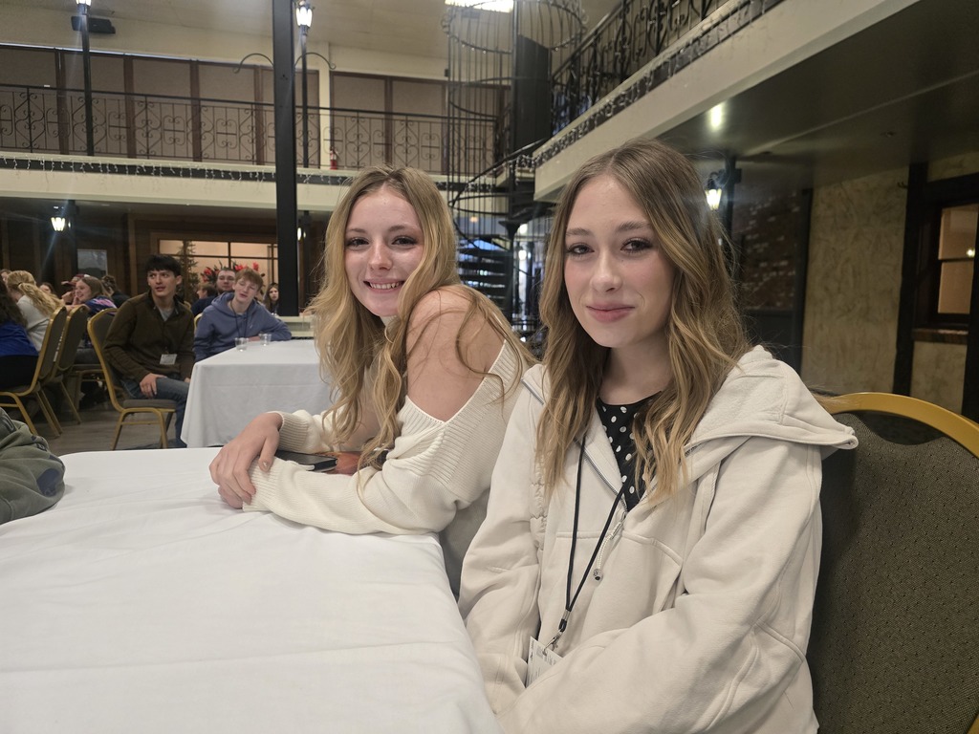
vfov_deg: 58.9
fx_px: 650
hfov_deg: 73.9
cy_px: 367
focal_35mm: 23
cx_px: 490
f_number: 1.7
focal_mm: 6.3
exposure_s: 1/120
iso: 640
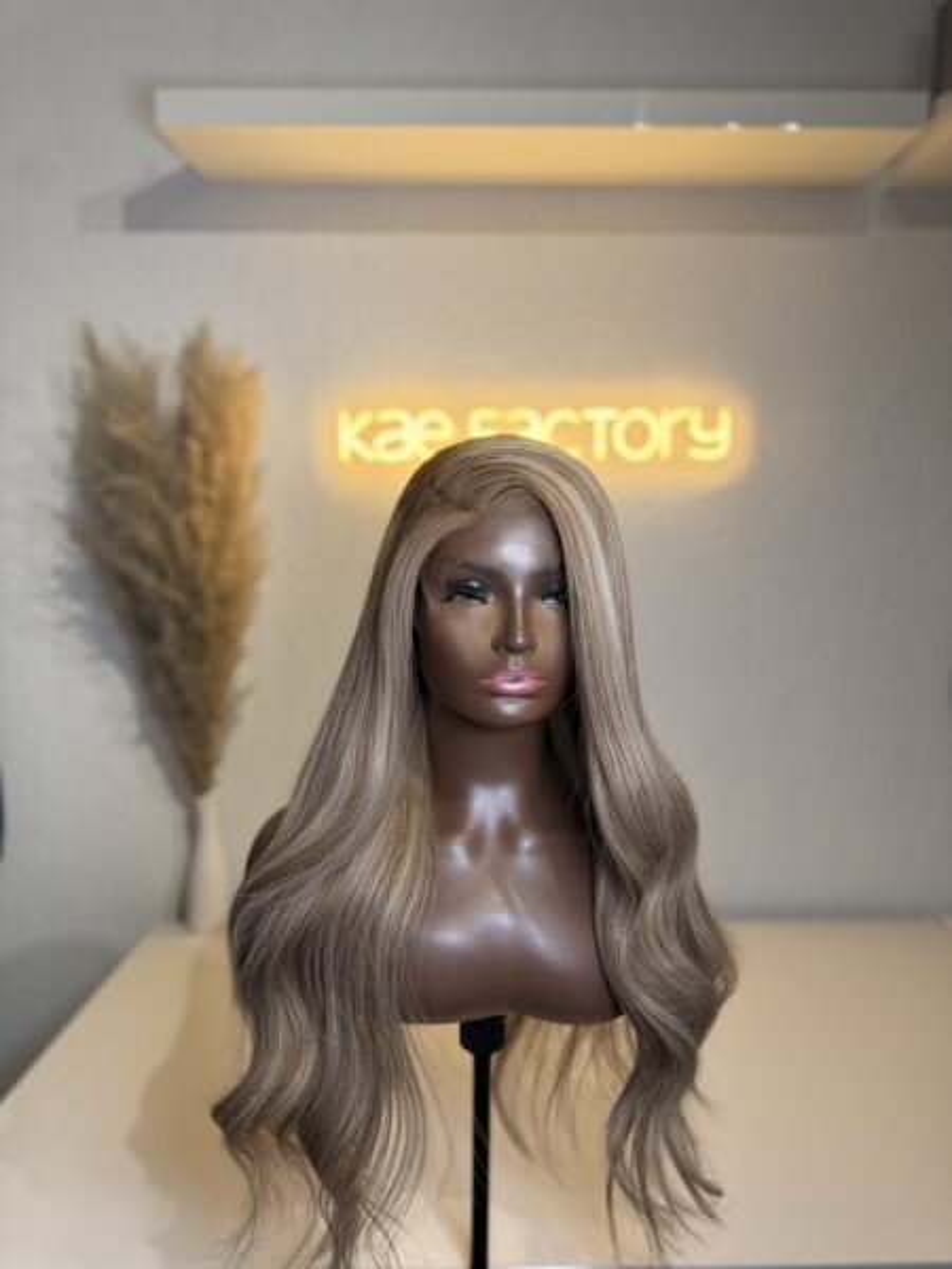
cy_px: 634
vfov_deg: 71.6
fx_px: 880
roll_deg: -0.1
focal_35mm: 24
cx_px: 476
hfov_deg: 56.8
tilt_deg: -4.6
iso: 200
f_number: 1.78
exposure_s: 1/186
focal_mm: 6.76
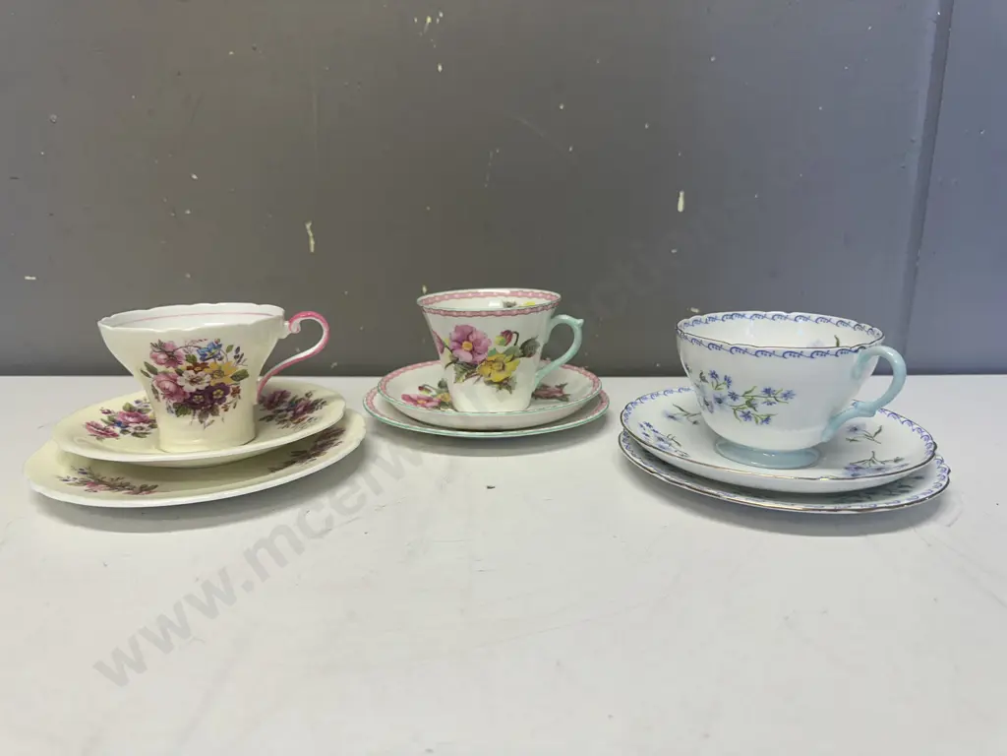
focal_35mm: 24
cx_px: 504
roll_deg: -0.6
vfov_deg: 56.8
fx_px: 698
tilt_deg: -13.9
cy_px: 378
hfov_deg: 71.6
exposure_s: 1/100
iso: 80
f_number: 1.78
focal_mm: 6.86
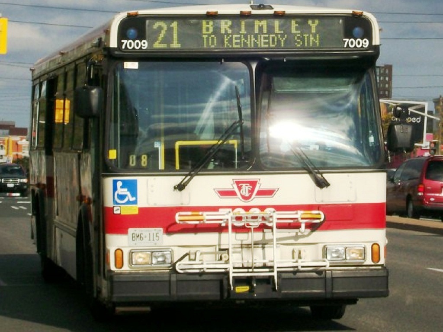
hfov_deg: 18.2
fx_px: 1382
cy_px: 166
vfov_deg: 13.7
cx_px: 222
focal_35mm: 108
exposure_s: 1/387
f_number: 8.5
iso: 80
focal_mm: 18
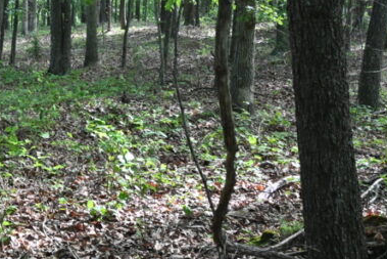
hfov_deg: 22.3
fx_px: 871
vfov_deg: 16.7
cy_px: 28
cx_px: -125
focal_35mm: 81
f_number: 5.6
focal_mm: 20
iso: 1100
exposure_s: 1/125
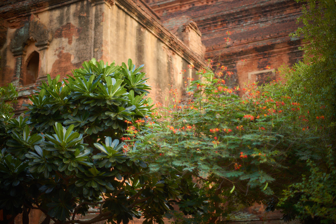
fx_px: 467
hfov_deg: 39.6
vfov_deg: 27.0
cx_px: 168
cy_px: 112
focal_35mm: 50
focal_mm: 50
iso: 200
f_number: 1.4
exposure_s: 1/125
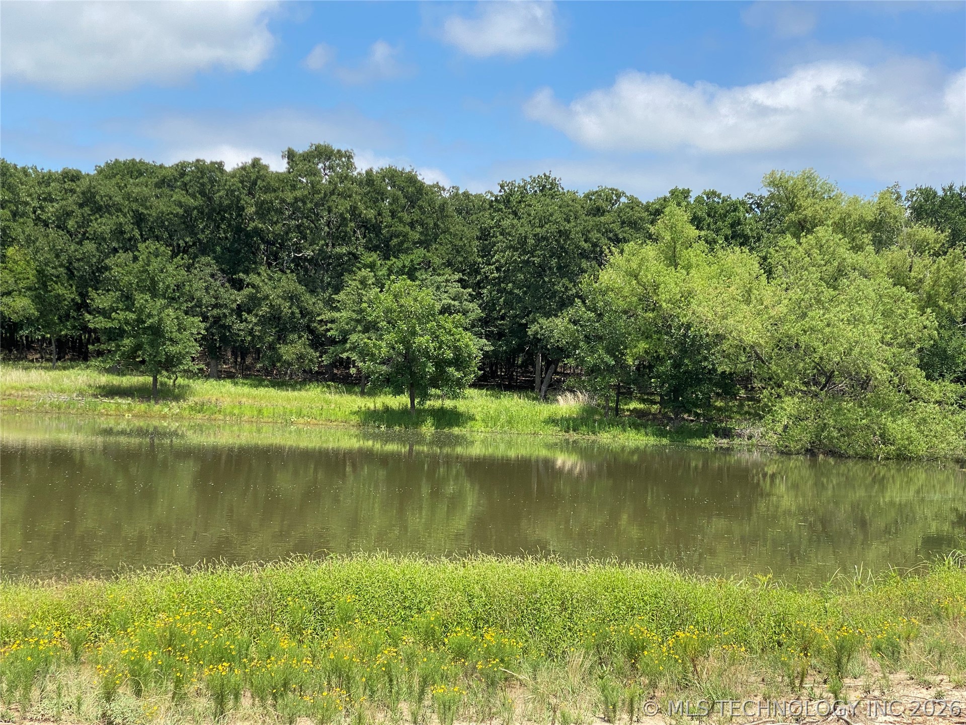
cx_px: 483
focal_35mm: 52
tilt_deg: +1.4
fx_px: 1451
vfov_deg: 28.0
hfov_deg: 36.8
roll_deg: -0.7
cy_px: 362
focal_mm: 6
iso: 20
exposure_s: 1/1546
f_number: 2
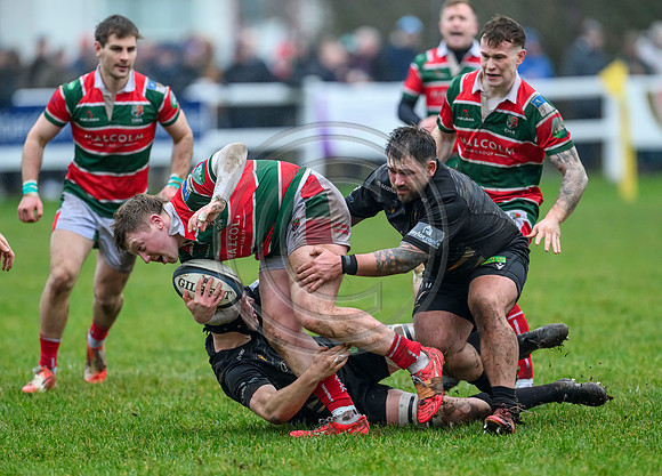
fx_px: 8693
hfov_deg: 4.4
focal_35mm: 461
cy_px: 245
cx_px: 382
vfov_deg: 3.1
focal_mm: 400
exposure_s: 1/2000
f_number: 3.5
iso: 4000
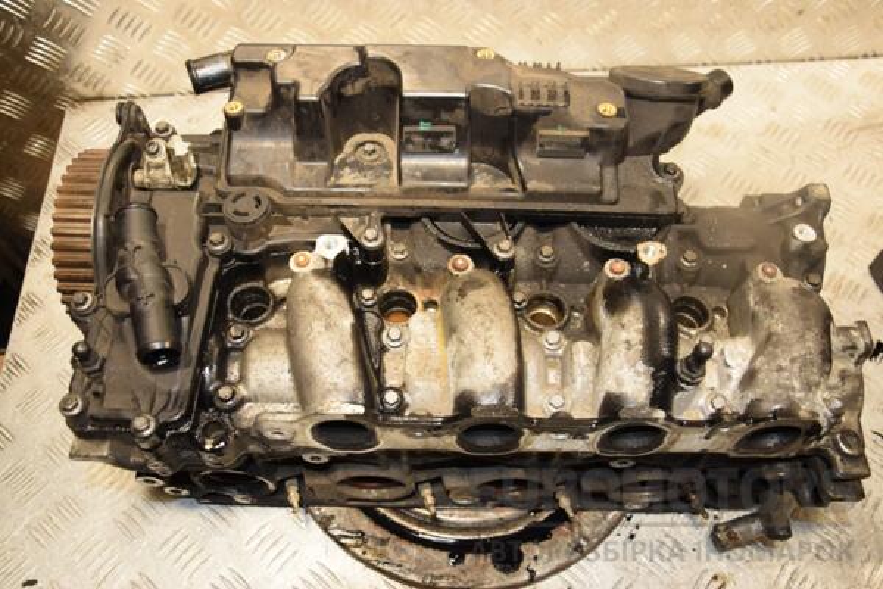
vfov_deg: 41.7
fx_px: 773
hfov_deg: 59.5
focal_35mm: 32
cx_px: 442
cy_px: 294
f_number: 5
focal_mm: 21
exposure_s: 1/160
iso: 800
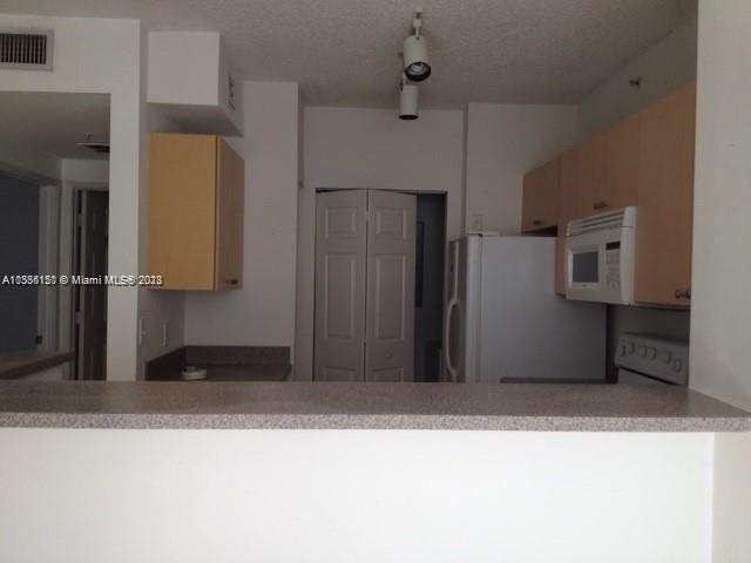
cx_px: 376
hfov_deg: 52.6
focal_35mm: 35
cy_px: 282
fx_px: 759
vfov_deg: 40.7
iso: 50
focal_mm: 4.28
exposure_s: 1/30
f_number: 2.4
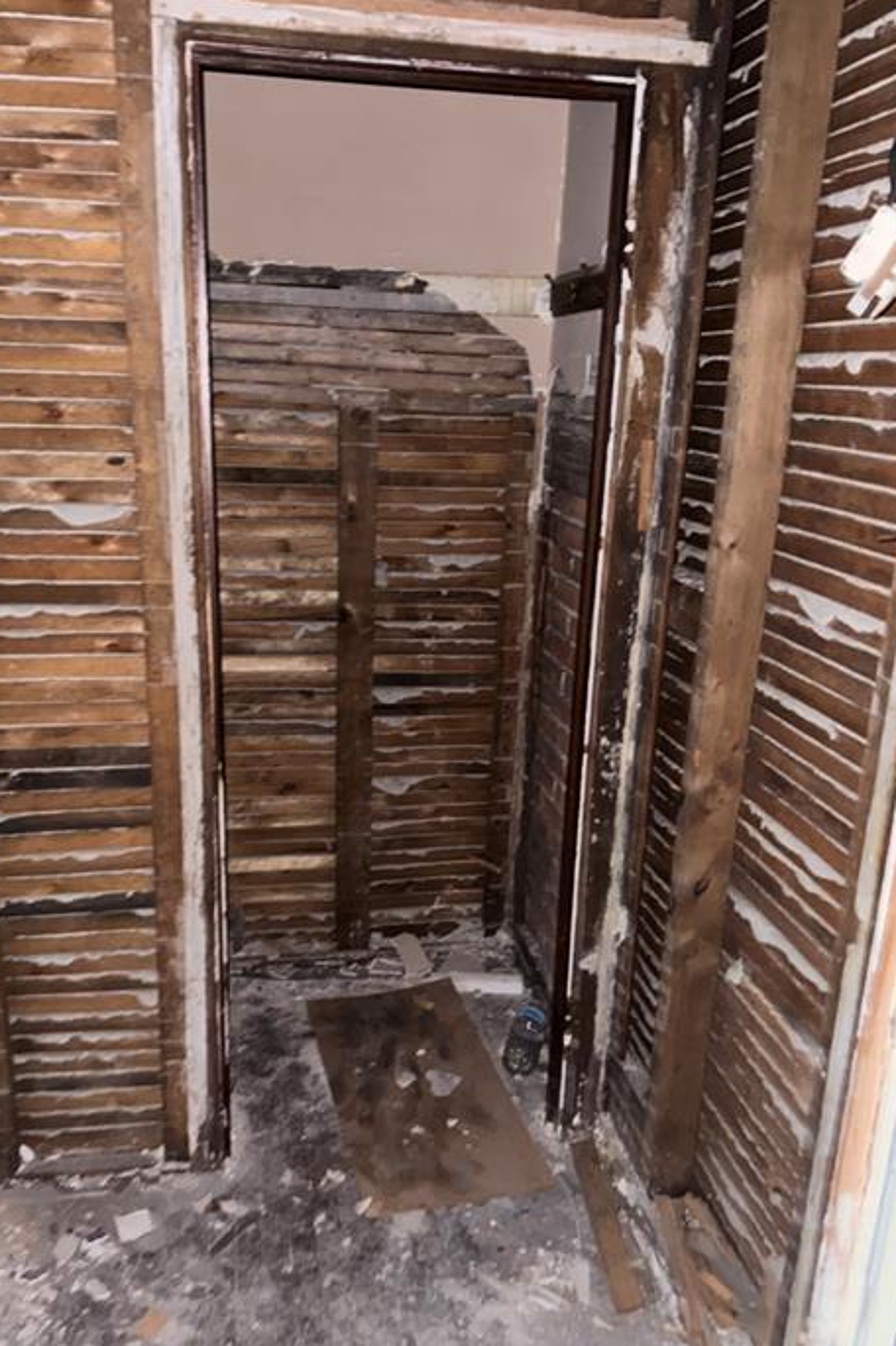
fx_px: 1046
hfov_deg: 46.2
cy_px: 688
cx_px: 387
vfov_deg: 65.5
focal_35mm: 28
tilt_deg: -16.2
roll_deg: +0.0
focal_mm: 6.76
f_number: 1.78
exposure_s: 1/4
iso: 320
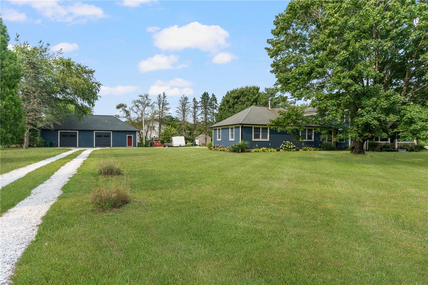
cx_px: 214
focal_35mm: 22
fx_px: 261
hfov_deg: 78.6
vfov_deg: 57.2
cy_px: 142
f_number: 7.1
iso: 640
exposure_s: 1/1600
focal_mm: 22
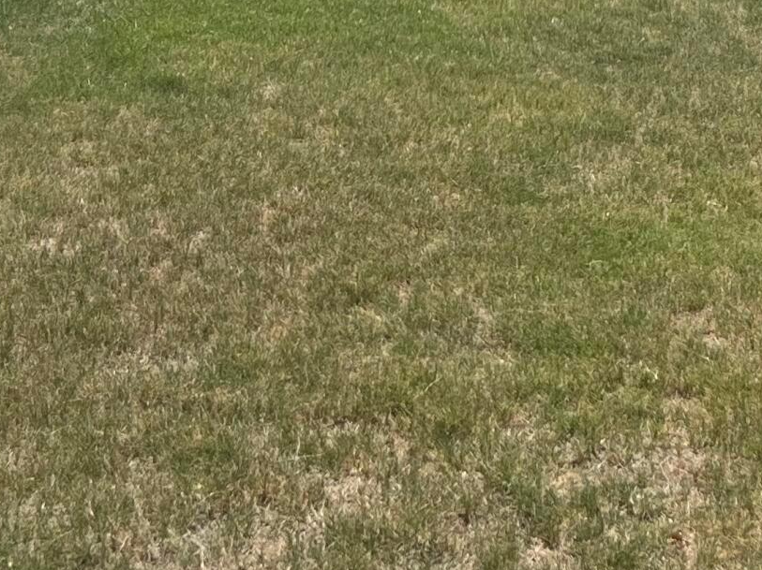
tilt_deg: -2.3
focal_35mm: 96
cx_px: 500
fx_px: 2112
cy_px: -388
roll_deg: -2.5
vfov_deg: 14.0
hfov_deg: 20.4
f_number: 1.5
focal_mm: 5.7
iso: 50
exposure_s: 1/5587
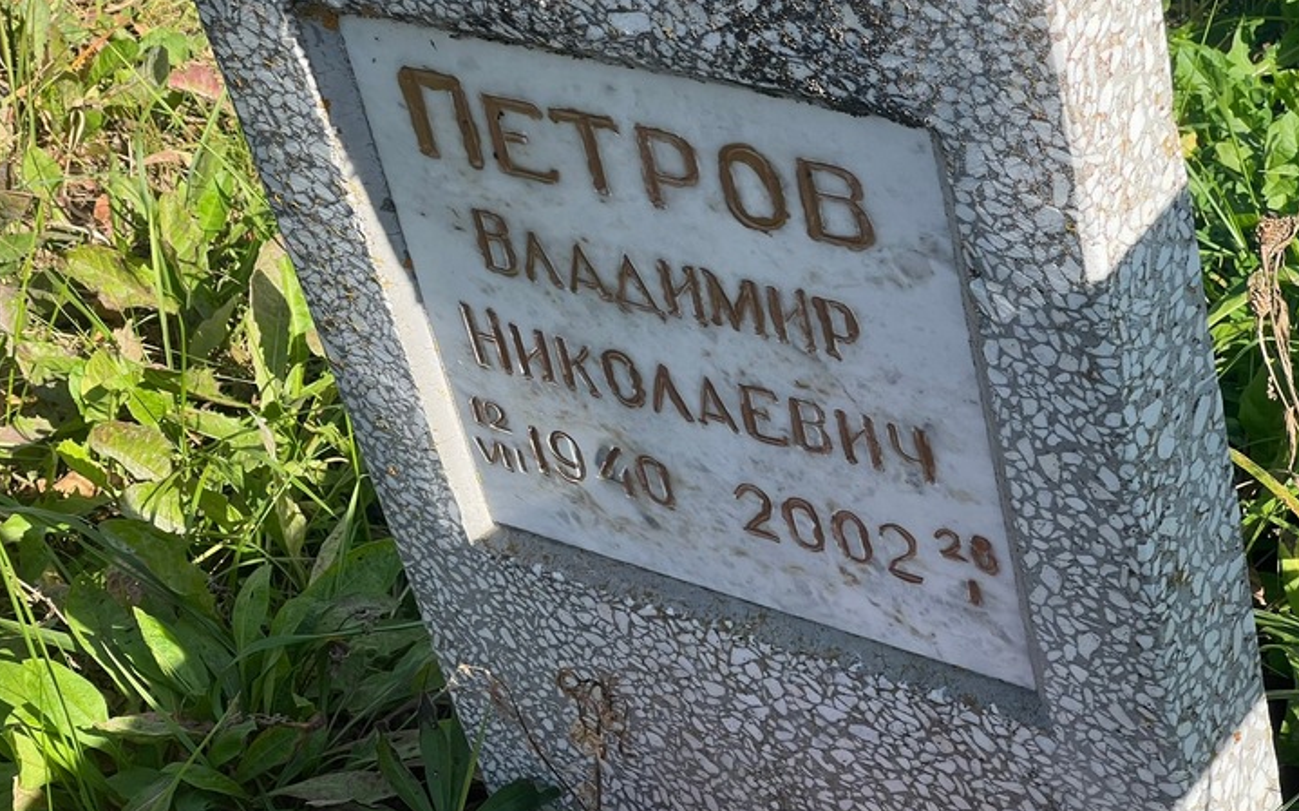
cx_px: 671
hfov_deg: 22.8
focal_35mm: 91
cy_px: 367
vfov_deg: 14.3
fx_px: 3220
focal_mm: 9
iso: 32
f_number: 2.8
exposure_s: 1/237
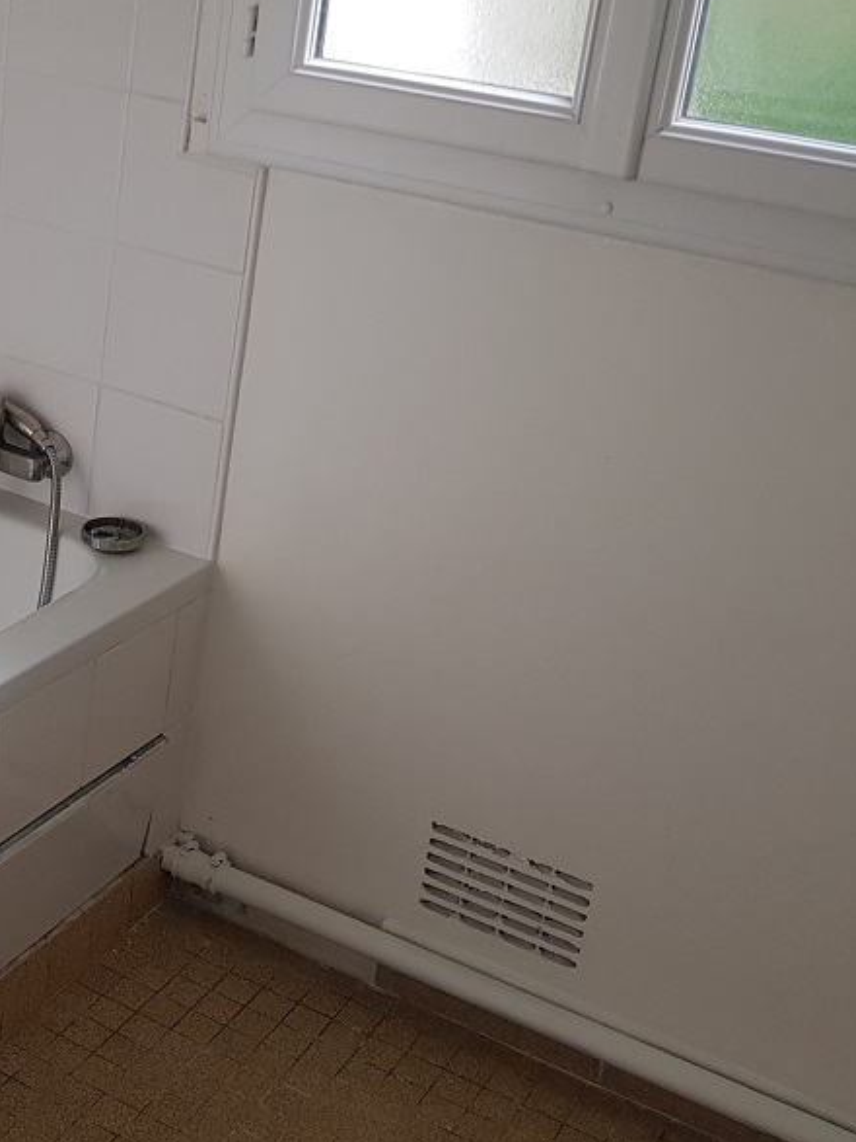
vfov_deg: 37.3
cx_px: 88
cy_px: 436
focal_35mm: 51
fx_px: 1682
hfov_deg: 27.5
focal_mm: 4.2
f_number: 1.7
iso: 80
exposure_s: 1/100
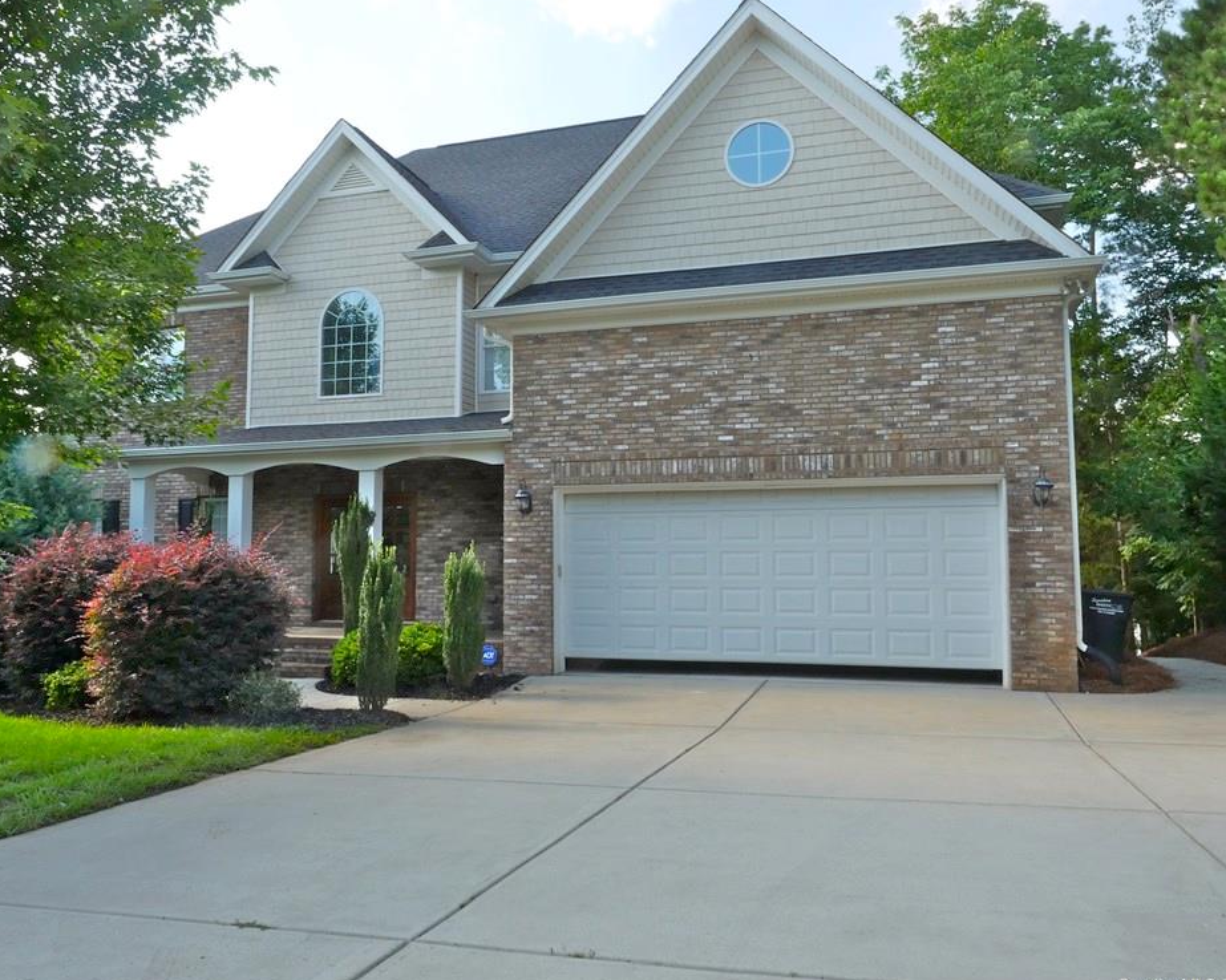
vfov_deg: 54.9
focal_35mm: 26
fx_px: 943
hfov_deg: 66.0
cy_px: 489
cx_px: 590
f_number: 16
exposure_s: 1/50
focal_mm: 12
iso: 400
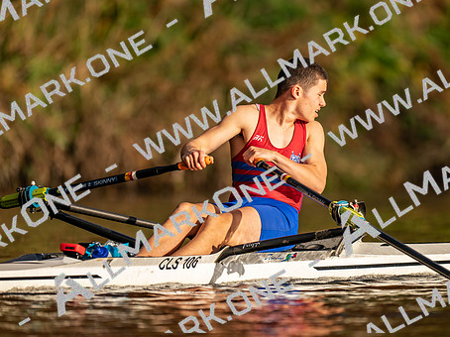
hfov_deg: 2.7
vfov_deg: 2.0
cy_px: 163
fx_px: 9589
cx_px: 256
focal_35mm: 738
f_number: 4
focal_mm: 600
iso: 180
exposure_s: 1/2500
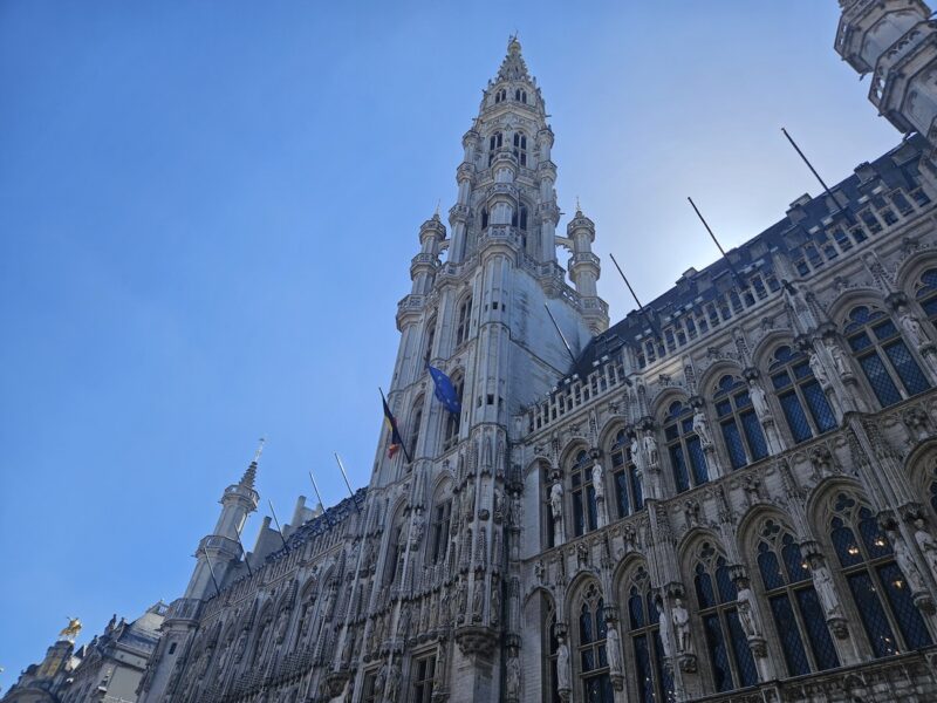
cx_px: 468
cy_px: 352
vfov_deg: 58.9
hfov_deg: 73.9
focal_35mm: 23
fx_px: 623
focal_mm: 5.4
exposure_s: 1/1819
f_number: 1.8
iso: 25
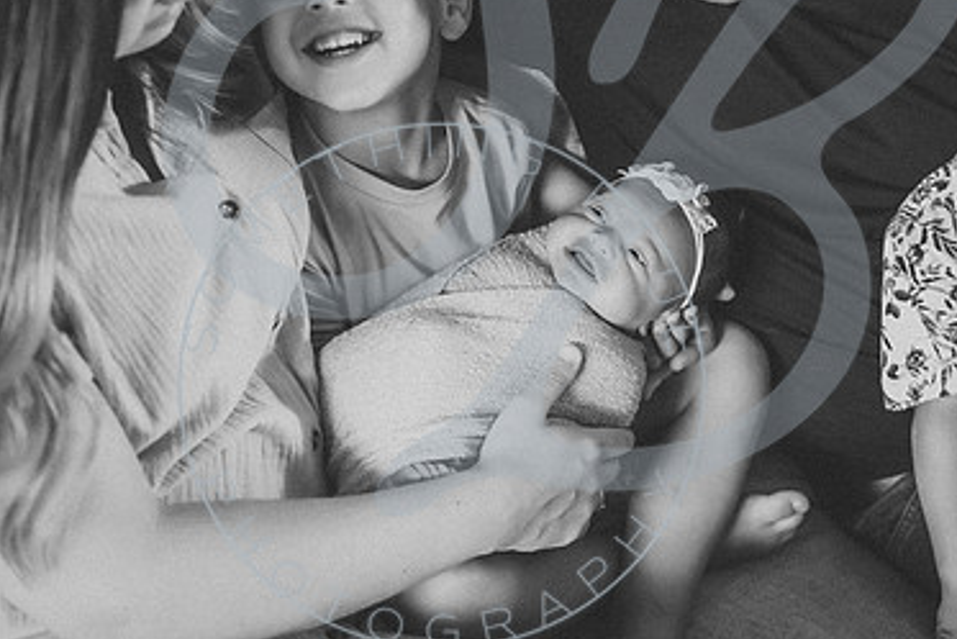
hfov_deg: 35.5
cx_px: 570
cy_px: 171
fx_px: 1489
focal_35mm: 56
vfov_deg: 24.0
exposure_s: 1/200
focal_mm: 36
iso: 1600
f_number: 2.8
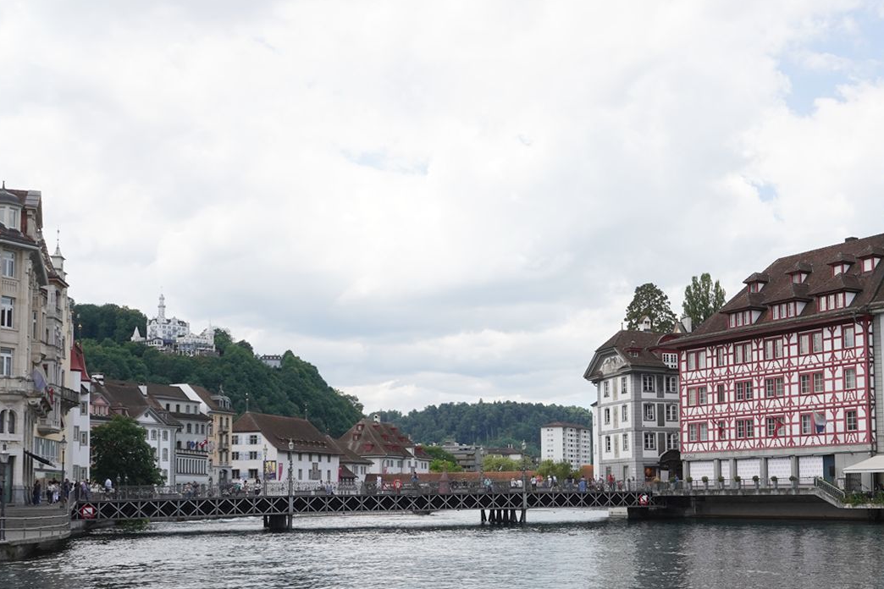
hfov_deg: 41.8
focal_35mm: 46
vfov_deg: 29.0
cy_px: 396
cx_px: 631
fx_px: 1129
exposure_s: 1/320
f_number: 16
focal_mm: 24
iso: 500
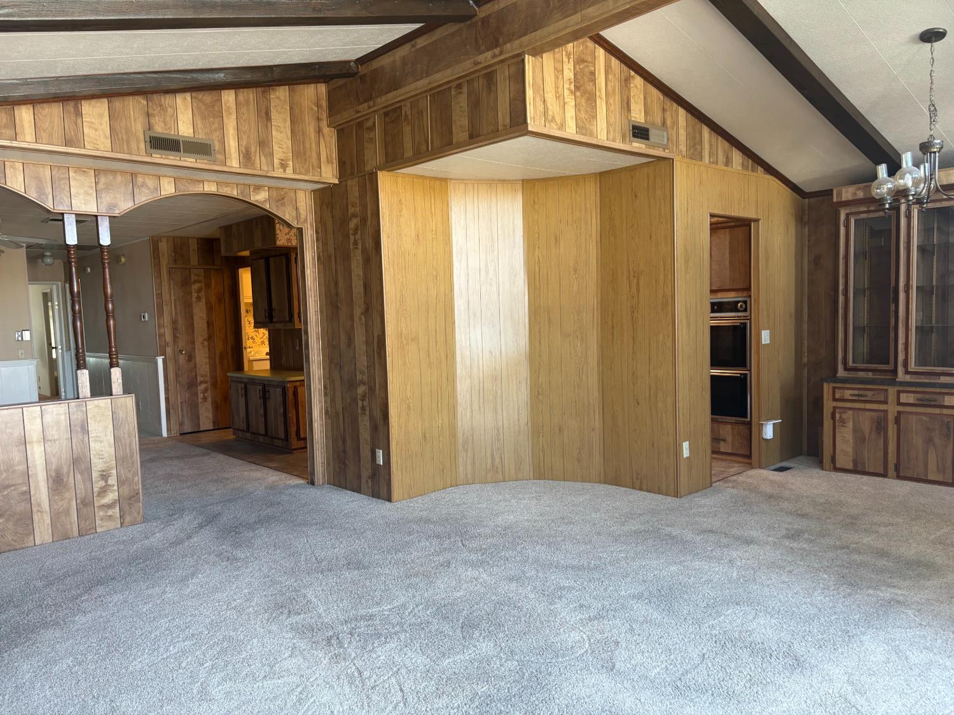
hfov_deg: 67.3
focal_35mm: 26
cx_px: 477
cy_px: 358
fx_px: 717
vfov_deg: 53.1
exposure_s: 1/70
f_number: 1.6
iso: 125
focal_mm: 5.96
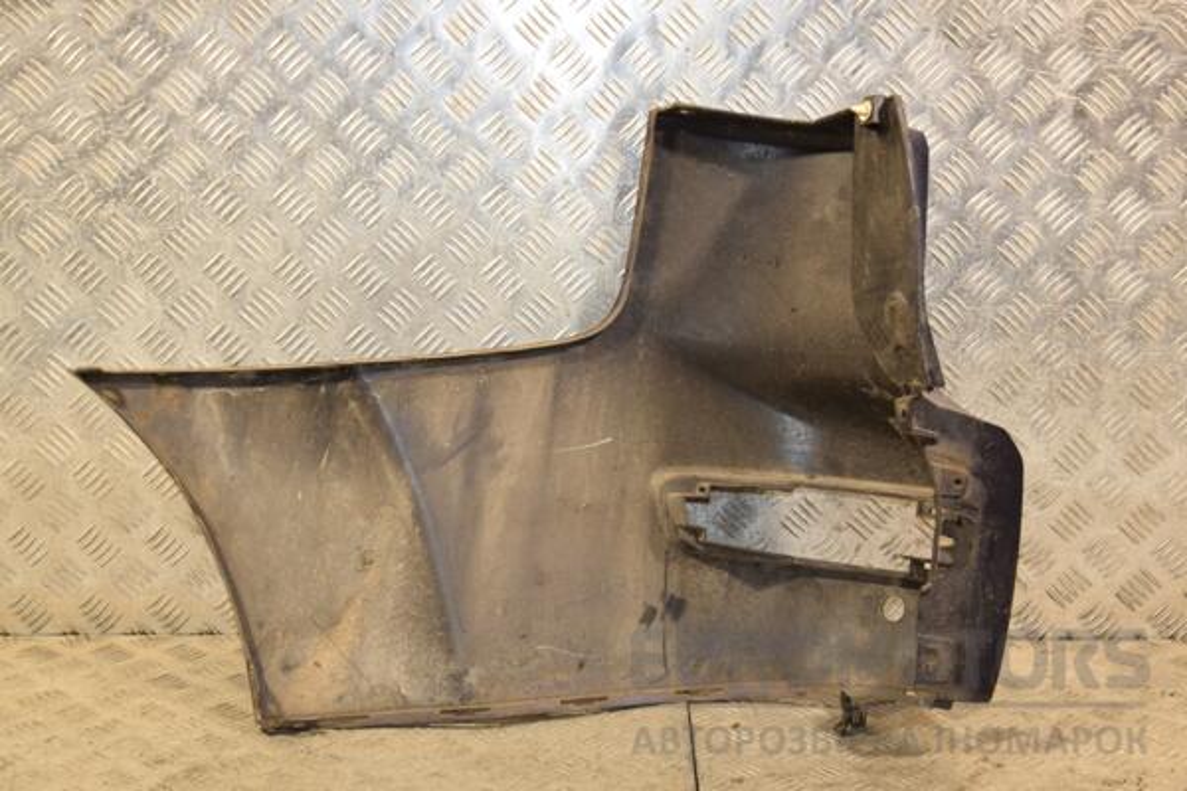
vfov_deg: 22.6
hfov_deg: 33.4
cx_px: 594
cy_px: 396
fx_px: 1978
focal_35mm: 60
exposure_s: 1/125
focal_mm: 40
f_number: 4.8
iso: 800
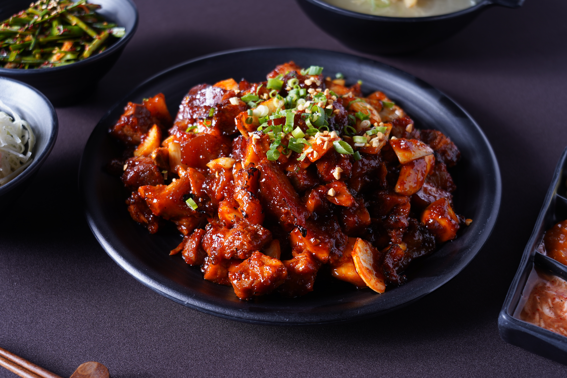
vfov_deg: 30.5
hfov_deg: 44.5
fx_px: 693
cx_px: 284
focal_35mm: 44
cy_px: 189
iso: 100
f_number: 5.6
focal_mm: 44
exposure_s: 1/125
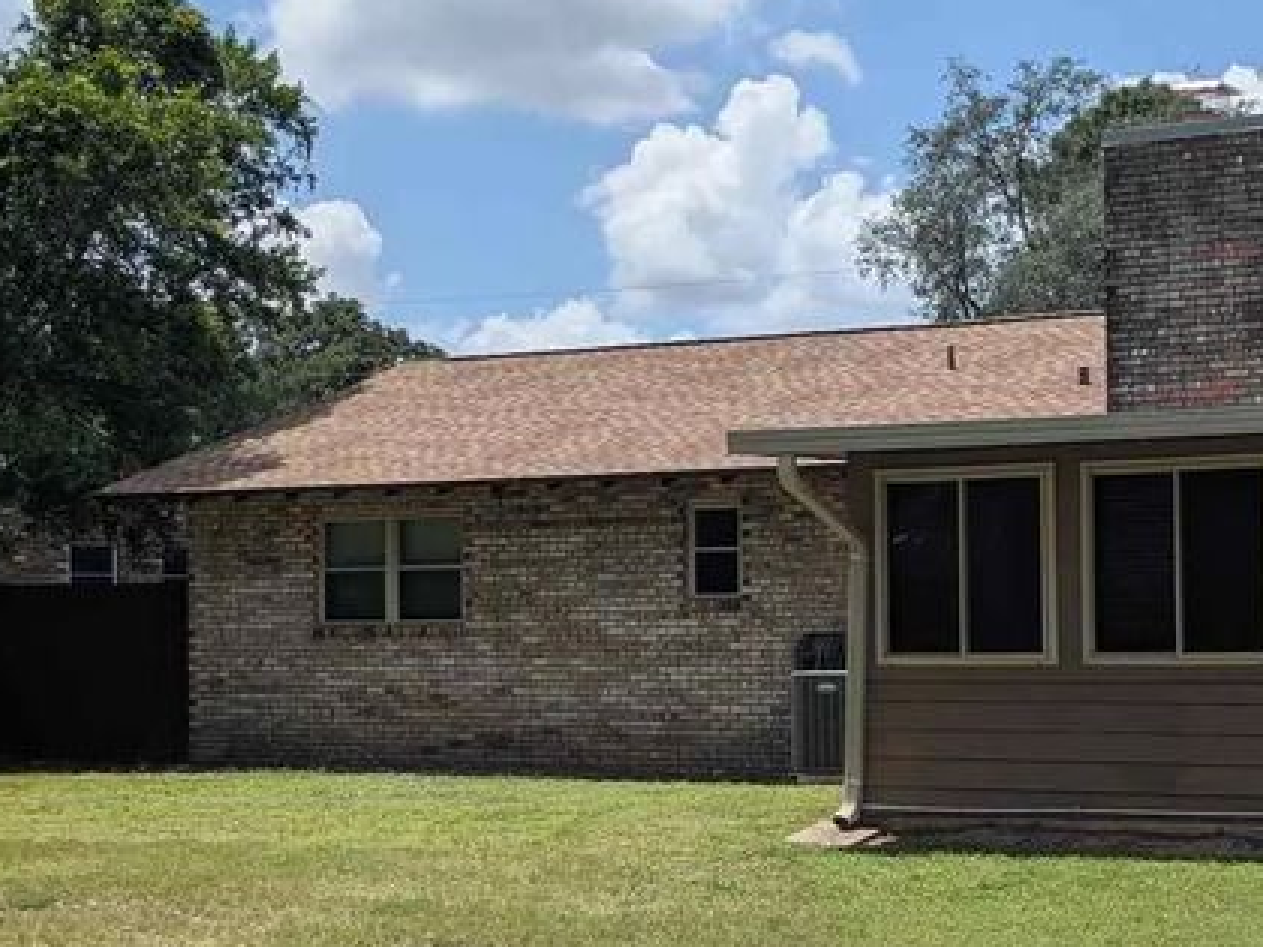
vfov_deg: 23.9
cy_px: 624
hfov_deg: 31.0
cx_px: 983
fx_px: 2226
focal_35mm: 61
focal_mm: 5.43
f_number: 1.89
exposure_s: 1/2632
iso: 48
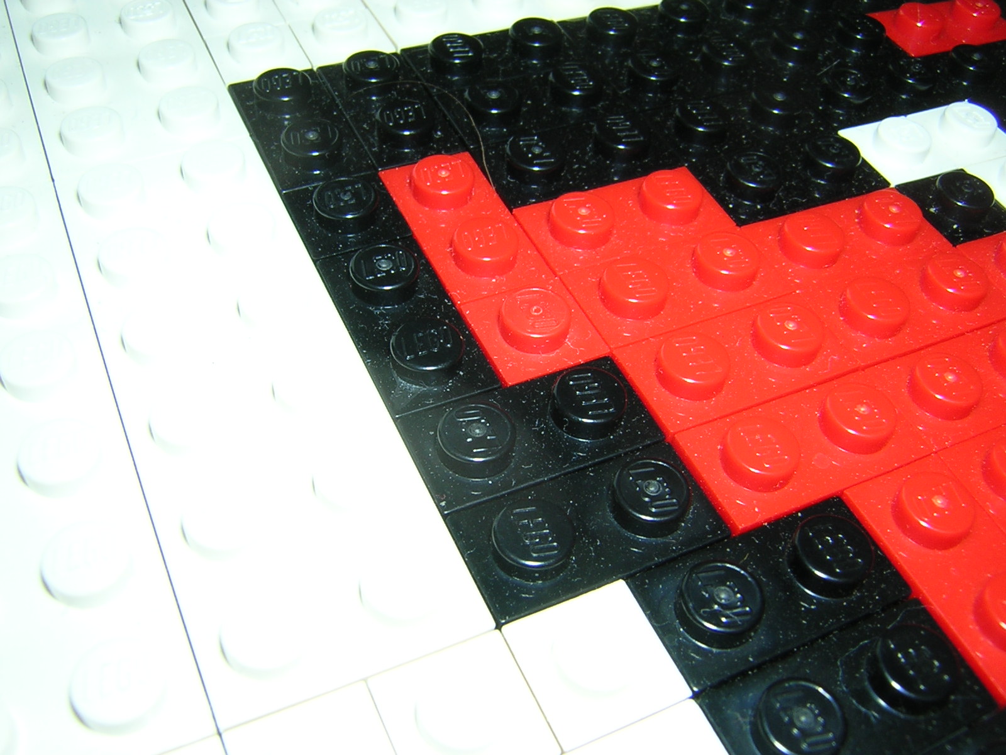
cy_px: 378
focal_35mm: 36
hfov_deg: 51.4
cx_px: 503
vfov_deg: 39.7
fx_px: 1046
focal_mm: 4.7
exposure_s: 1/60.1
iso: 100
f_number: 5.2
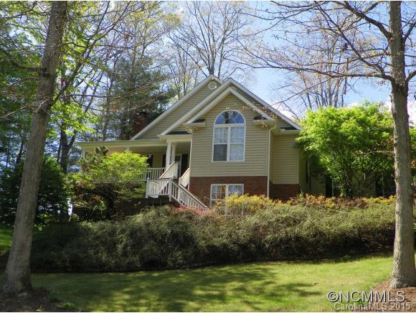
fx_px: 493
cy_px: 156
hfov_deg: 45.7
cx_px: 208
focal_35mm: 41
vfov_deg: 35.2
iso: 64
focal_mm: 7.3
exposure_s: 1/320
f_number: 4
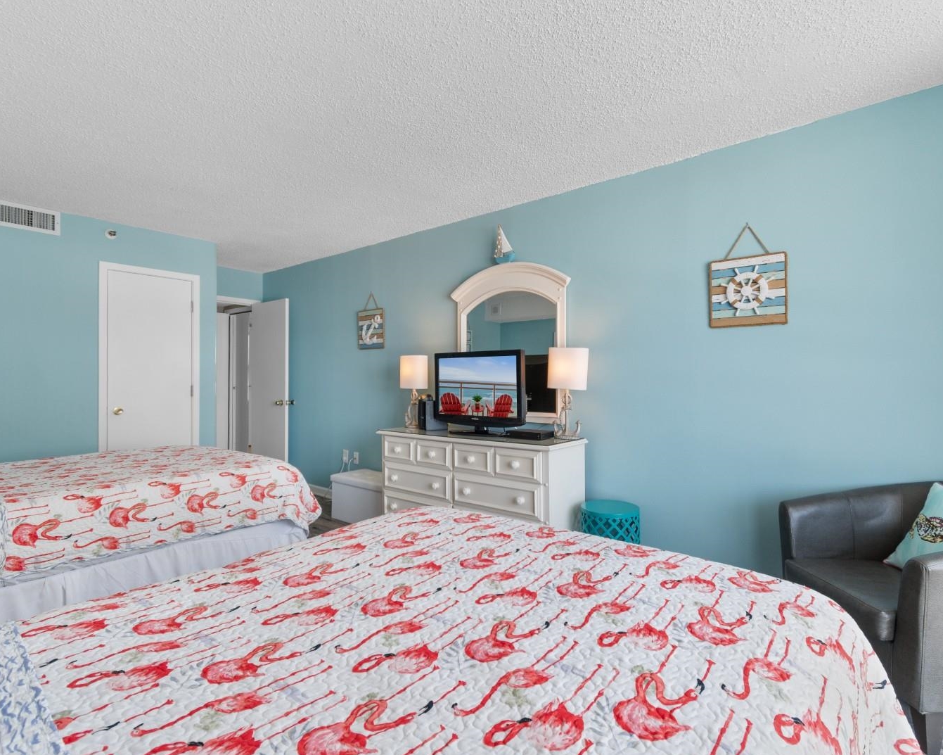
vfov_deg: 77.0
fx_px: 474
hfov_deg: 89.6
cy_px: 379
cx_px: 477
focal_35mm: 17
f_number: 4.5
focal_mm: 10
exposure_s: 1/4
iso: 100
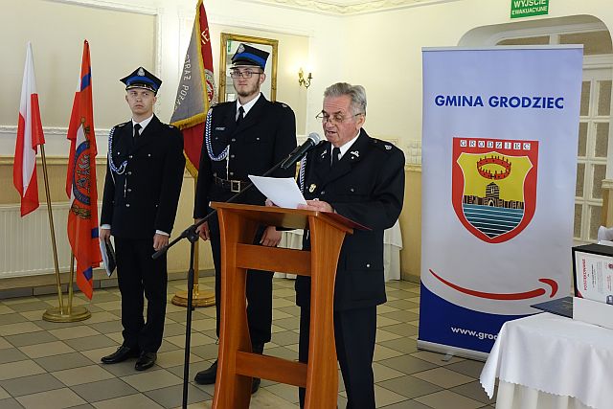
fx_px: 749
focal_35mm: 44
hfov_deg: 44.5
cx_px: 306
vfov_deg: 30.5
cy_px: 204
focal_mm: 16.09
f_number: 2.8
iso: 800
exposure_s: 1/40
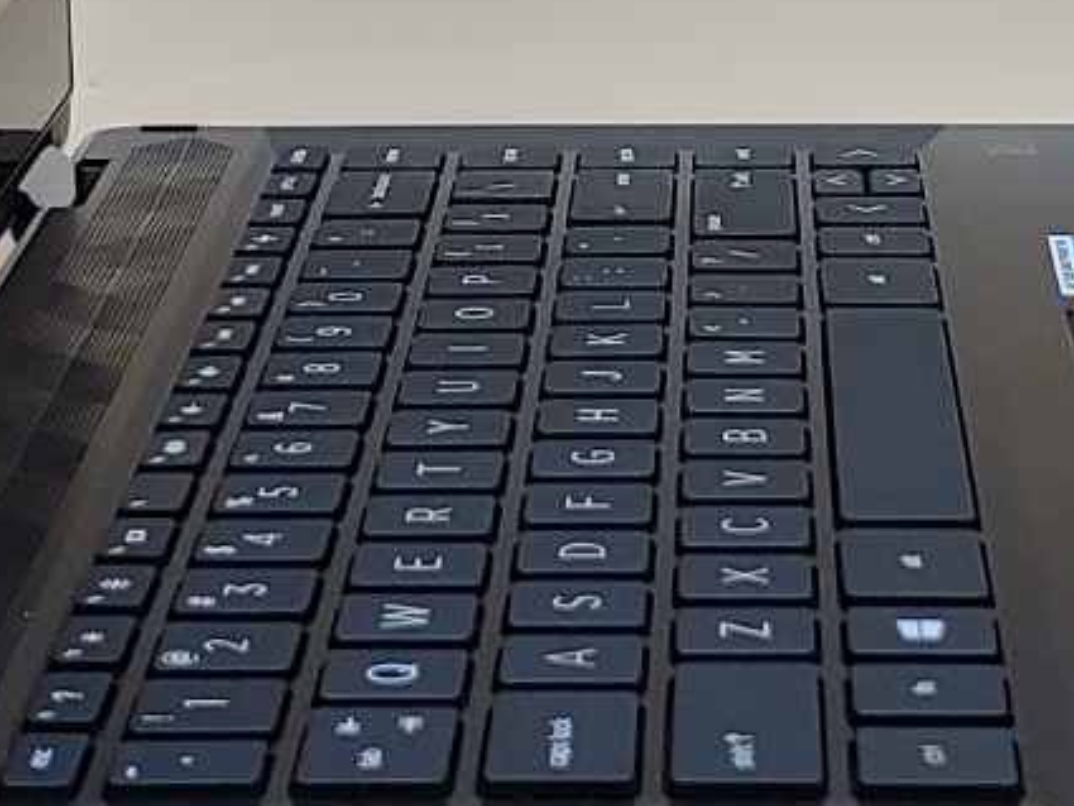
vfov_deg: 9.8
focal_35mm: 149
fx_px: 4624
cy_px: -270
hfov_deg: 13.2
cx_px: 655
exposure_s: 1/120
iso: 50
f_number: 1.8
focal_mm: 4.36
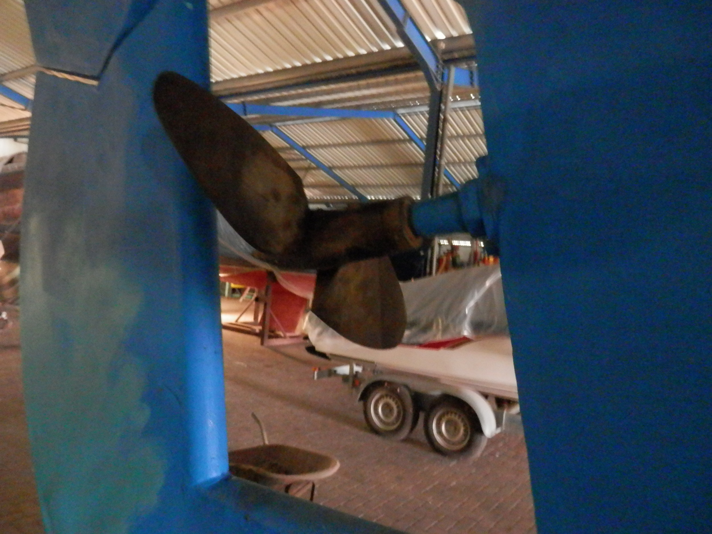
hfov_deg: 69.4
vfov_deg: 54.9
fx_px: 514
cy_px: 267
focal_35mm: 25
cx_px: 356
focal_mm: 4.5
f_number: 3
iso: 800
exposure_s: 1/4
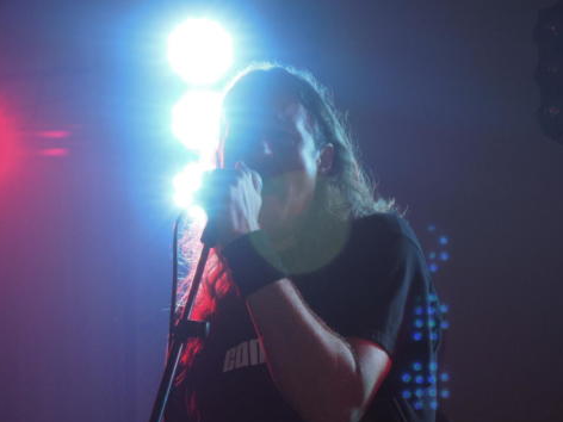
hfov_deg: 18.5
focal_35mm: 106
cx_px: 295
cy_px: 214
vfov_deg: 14.0
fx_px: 1724
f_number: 4.9
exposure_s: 1/80
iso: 400
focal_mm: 17.9
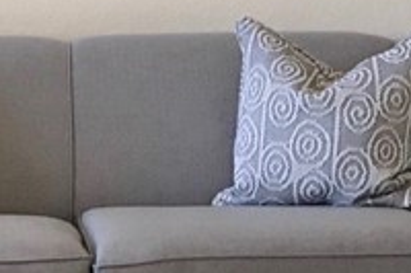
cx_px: 29
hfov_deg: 13.6
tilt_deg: -9.4
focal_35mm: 149
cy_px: 101
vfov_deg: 9.2
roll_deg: +1.2
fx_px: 1700
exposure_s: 1/15
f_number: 1.8
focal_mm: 3.99
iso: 50
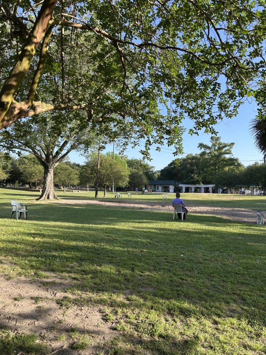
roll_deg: -4.5
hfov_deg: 53.1
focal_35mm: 26
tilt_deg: +1.2
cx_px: 133
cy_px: 178
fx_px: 266
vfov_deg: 67.3
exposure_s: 1/833
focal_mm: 5.7
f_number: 1.5
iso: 50
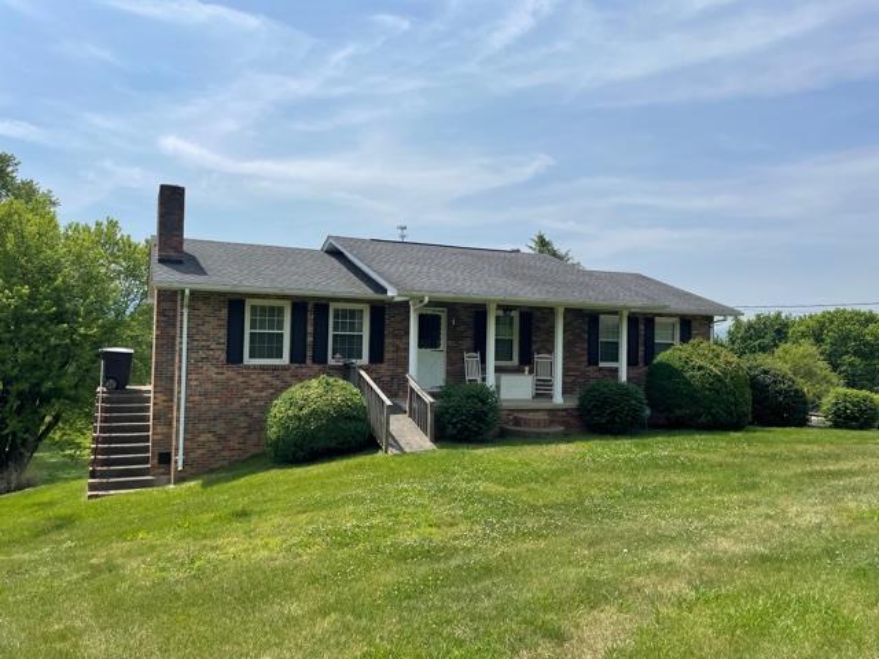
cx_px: 440
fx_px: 660
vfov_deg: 53.1
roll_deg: -1.4
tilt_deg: +2.6
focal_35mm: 26
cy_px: 330
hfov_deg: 67.3
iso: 32
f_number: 1.6
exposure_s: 1/4651
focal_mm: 4.2
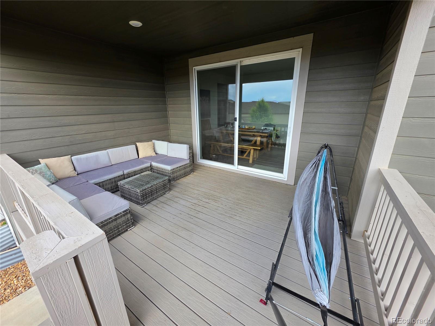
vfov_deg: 89.9
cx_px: 218
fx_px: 163
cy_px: 163
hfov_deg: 106.2
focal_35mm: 13
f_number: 1.9
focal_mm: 2.2
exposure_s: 1/120
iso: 20
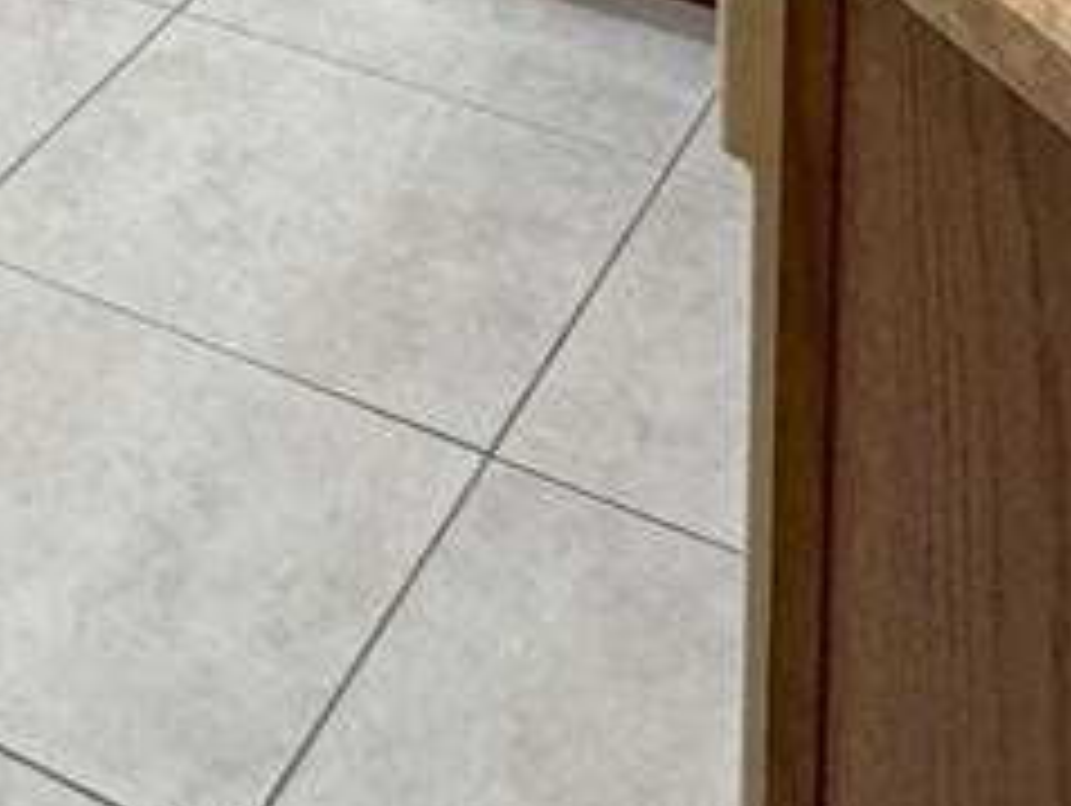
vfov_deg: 11.9
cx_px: -364
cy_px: -1288
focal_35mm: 94
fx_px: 2911
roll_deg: -0.2
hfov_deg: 19.1
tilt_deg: -3.2
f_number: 2.2
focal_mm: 2.22
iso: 200
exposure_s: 1/60
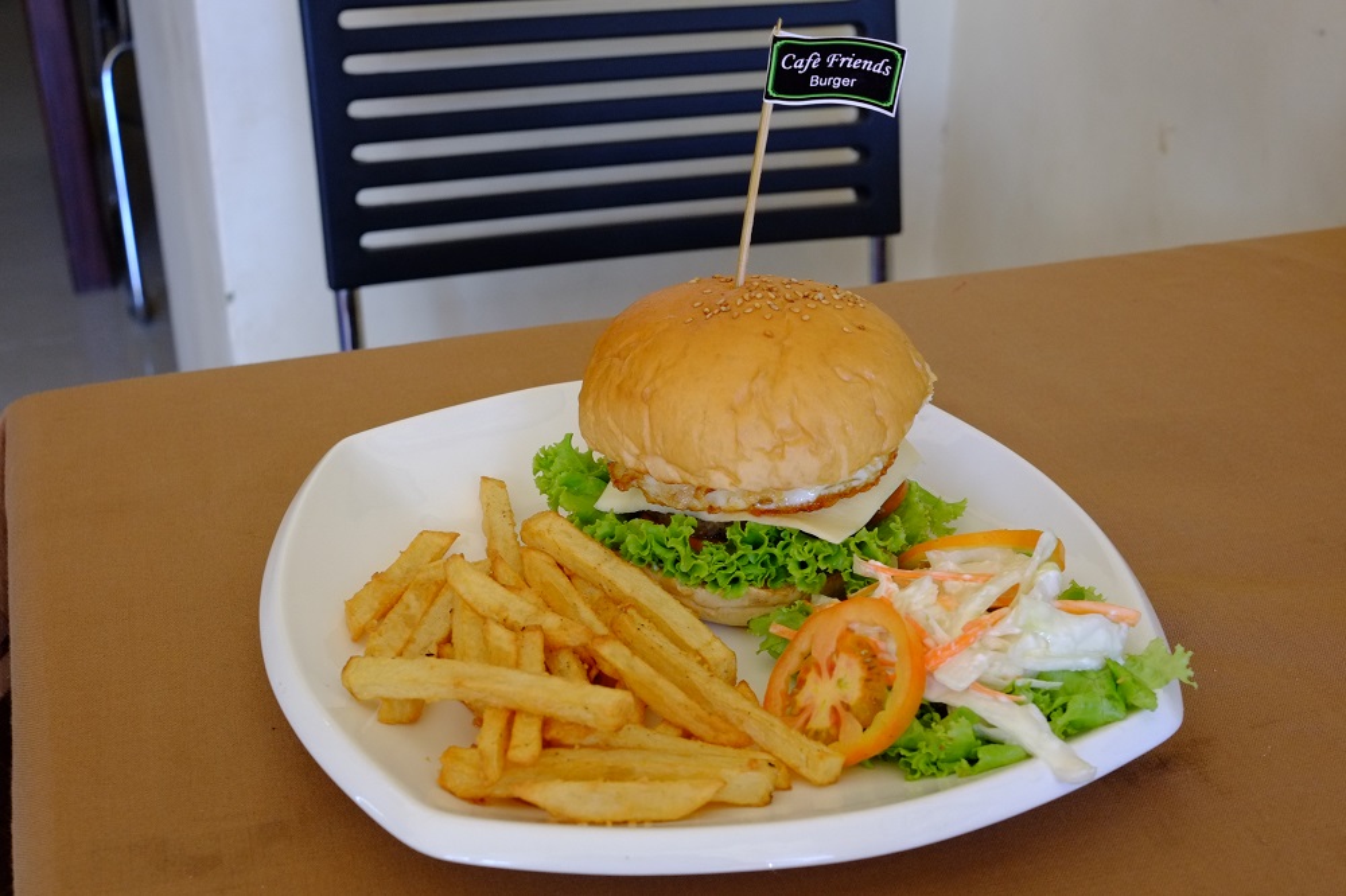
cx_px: 673
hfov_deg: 47.4
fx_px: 1532
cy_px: 448
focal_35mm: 41
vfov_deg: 32.6
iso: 1600
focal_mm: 27
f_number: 7.1
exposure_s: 1/60
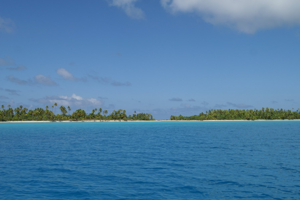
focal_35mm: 42
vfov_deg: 31.8
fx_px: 350
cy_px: 100
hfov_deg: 46.4
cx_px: 150
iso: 100
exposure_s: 1/1250
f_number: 6.3
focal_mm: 28
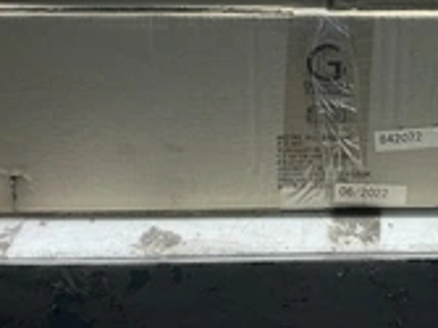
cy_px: -52
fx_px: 847
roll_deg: -1.8
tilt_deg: -19.3
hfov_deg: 28.4
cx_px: 346
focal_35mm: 67
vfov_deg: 20.6
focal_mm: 3
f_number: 1.8
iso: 40
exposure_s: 1/60
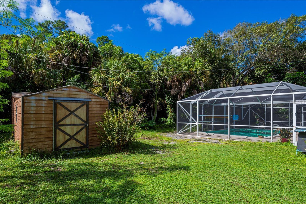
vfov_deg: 63.2
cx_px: 153
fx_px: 166
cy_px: 102
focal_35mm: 20
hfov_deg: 85.5
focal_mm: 13
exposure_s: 1/200
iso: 100
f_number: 7.1
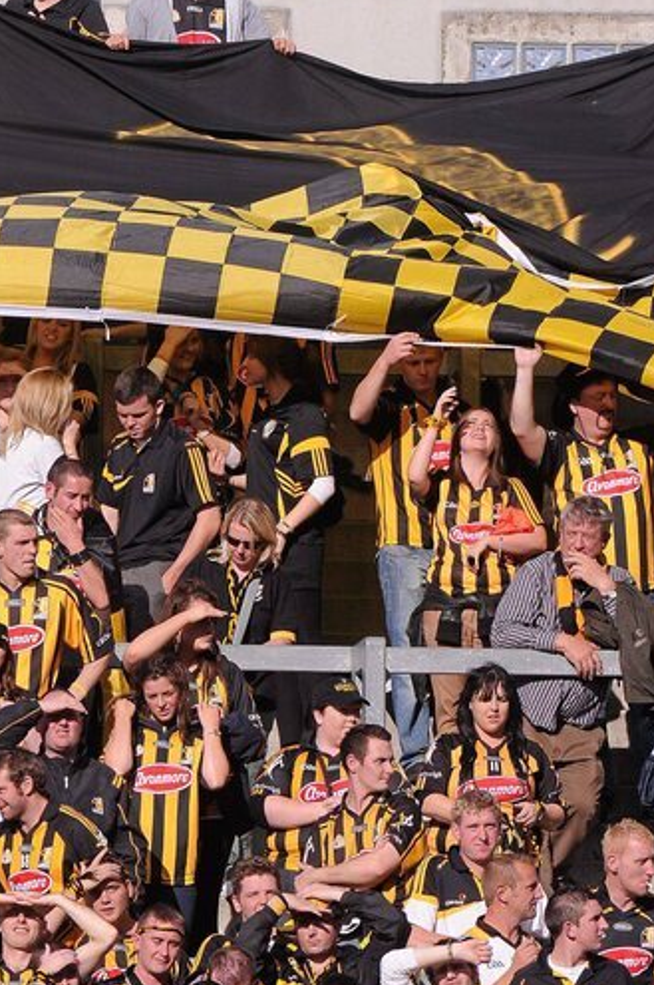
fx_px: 33886
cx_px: 35
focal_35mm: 1241
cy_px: 803
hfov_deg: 1.1
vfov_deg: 1.7
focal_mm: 600
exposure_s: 1/1000
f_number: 16
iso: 1000
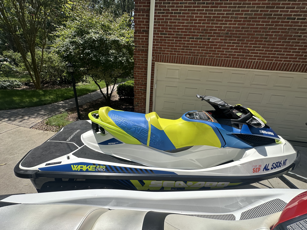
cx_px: 154
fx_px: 124
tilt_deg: -19.2
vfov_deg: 85.7
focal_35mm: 14
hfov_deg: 102.1
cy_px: 115
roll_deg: -3.4
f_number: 2.2
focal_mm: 2.22
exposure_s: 1/1490
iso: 40
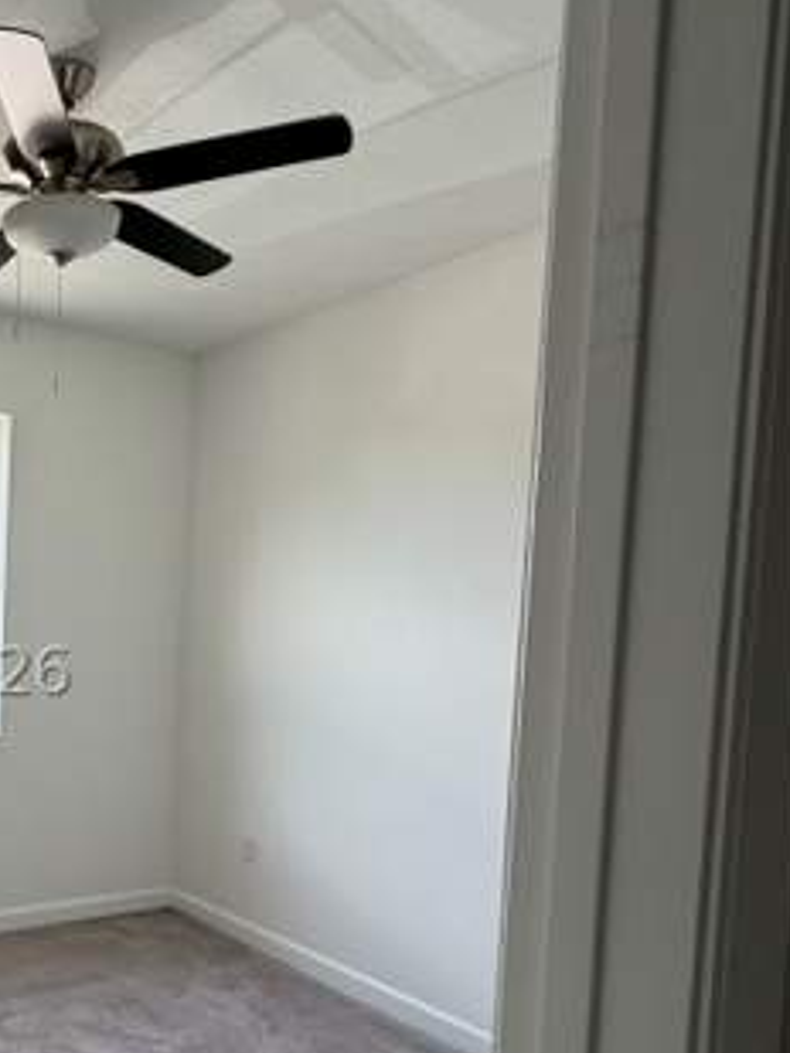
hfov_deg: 41.6
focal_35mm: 29
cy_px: 671
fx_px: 882
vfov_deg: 60.6
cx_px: -10
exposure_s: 1/121
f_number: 2.2
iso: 160
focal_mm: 2.22
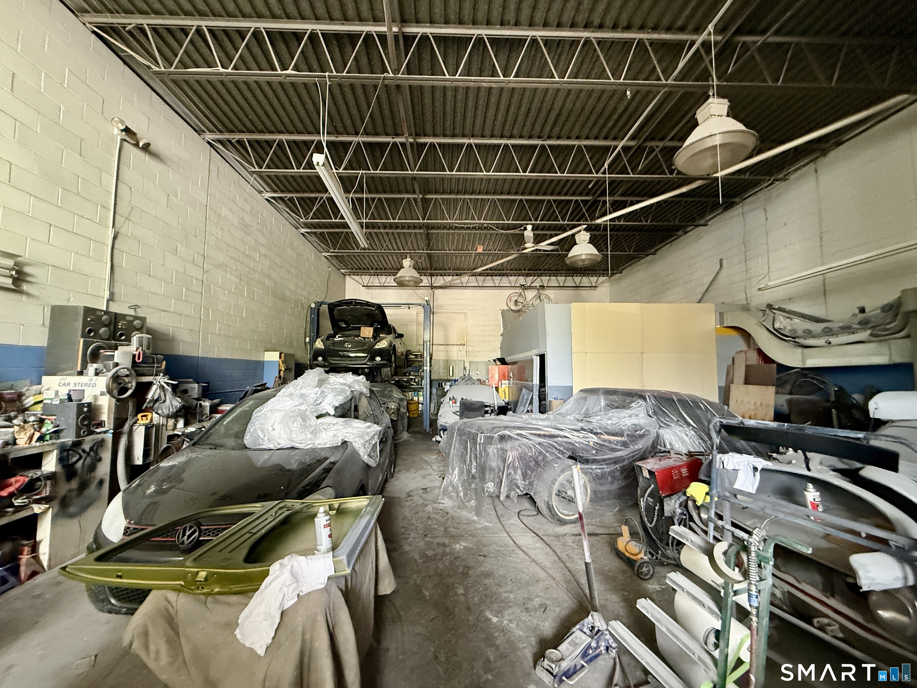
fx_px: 371
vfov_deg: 85.7
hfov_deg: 102.1
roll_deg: -0.1
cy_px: 344
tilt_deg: +5.5
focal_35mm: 14
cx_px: 458
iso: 640
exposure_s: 1/60
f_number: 2.2
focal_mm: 2.22
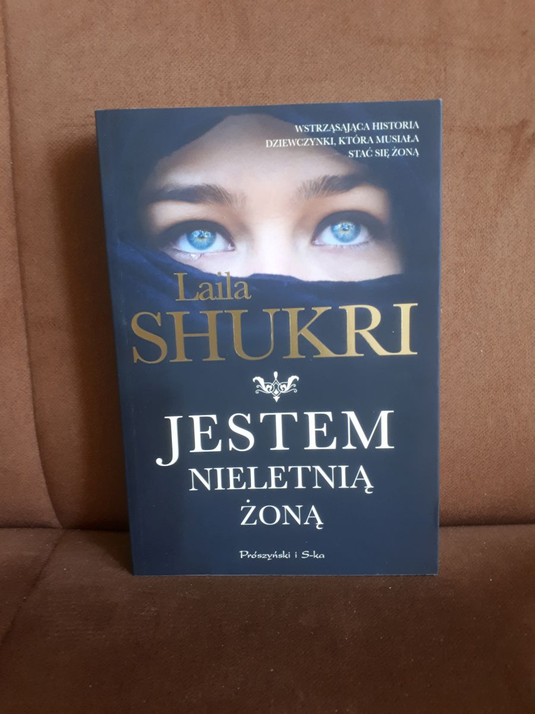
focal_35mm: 27
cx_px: 268
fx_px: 556
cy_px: 357
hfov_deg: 51.4
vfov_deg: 65.3
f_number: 1.9
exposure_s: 1/15
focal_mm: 3.6
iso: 160
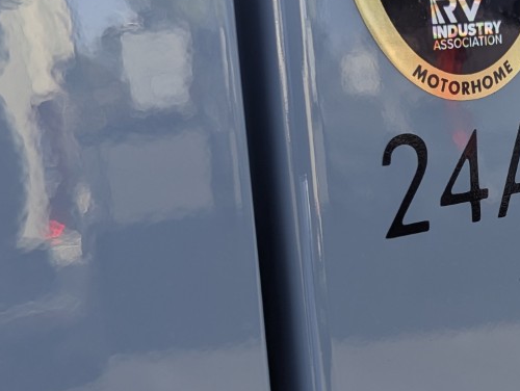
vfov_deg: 21.9
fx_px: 1007
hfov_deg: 28.0
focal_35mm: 67
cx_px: 459
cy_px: 231
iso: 43
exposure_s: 1/326
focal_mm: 6.81
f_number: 1.85
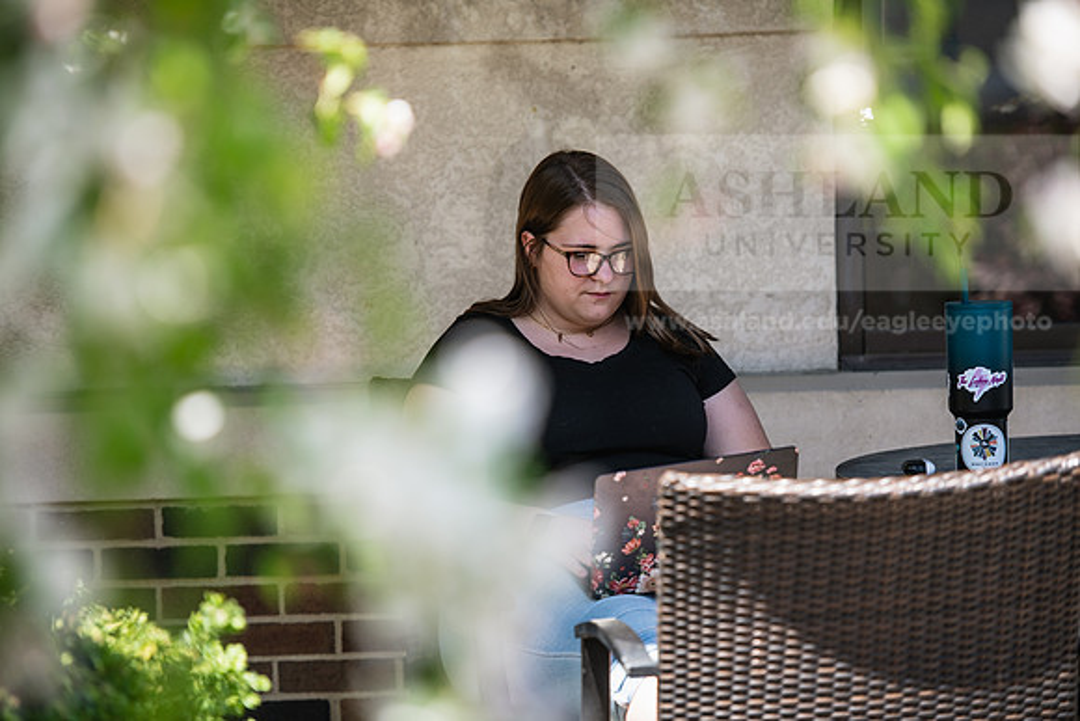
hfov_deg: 12.8
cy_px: 360
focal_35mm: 160
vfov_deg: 8.6
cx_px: 540
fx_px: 4801
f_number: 2.8
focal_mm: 160
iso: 50
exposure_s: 1/200
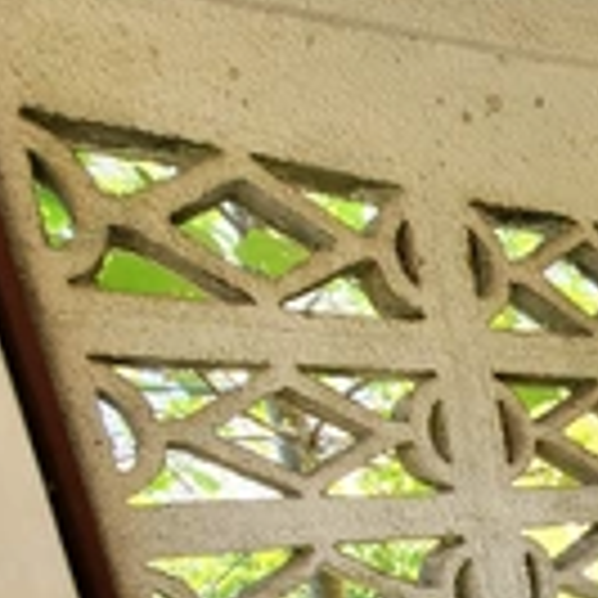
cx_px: 796
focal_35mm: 38
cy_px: 710
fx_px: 743
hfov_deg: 32.1
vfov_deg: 35.1
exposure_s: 1/100
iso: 64
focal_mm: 1.74
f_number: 2.2
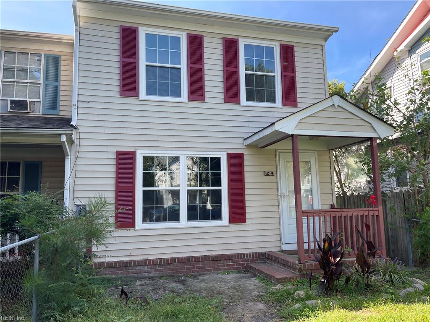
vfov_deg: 54.9
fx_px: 311
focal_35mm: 25
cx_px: 215
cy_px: 161
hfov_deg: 69.4
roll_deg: +0.9
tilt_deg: +6.2
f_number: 1.6
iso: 32
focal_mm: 5.1
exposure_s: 1/505
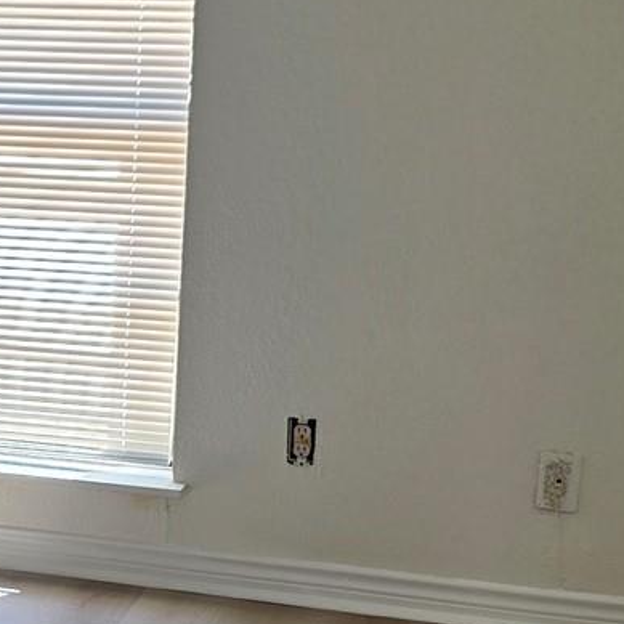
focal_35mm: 107
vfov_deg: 16.3
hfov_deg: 15.6
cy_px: 390
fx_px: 2182
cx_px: -152
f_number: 1.7
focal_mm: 6.3
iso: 32
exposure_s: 1/180
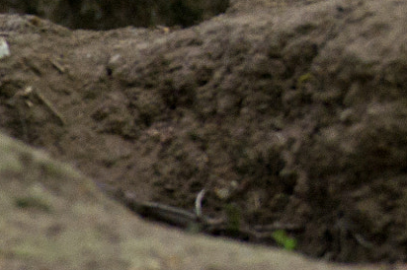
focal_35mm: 2981
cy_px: -226
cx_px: 682
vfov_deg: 0.5
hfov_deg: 0.7
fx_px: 33674
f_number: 5.6
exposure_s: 1/160
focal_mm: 600
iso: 3200
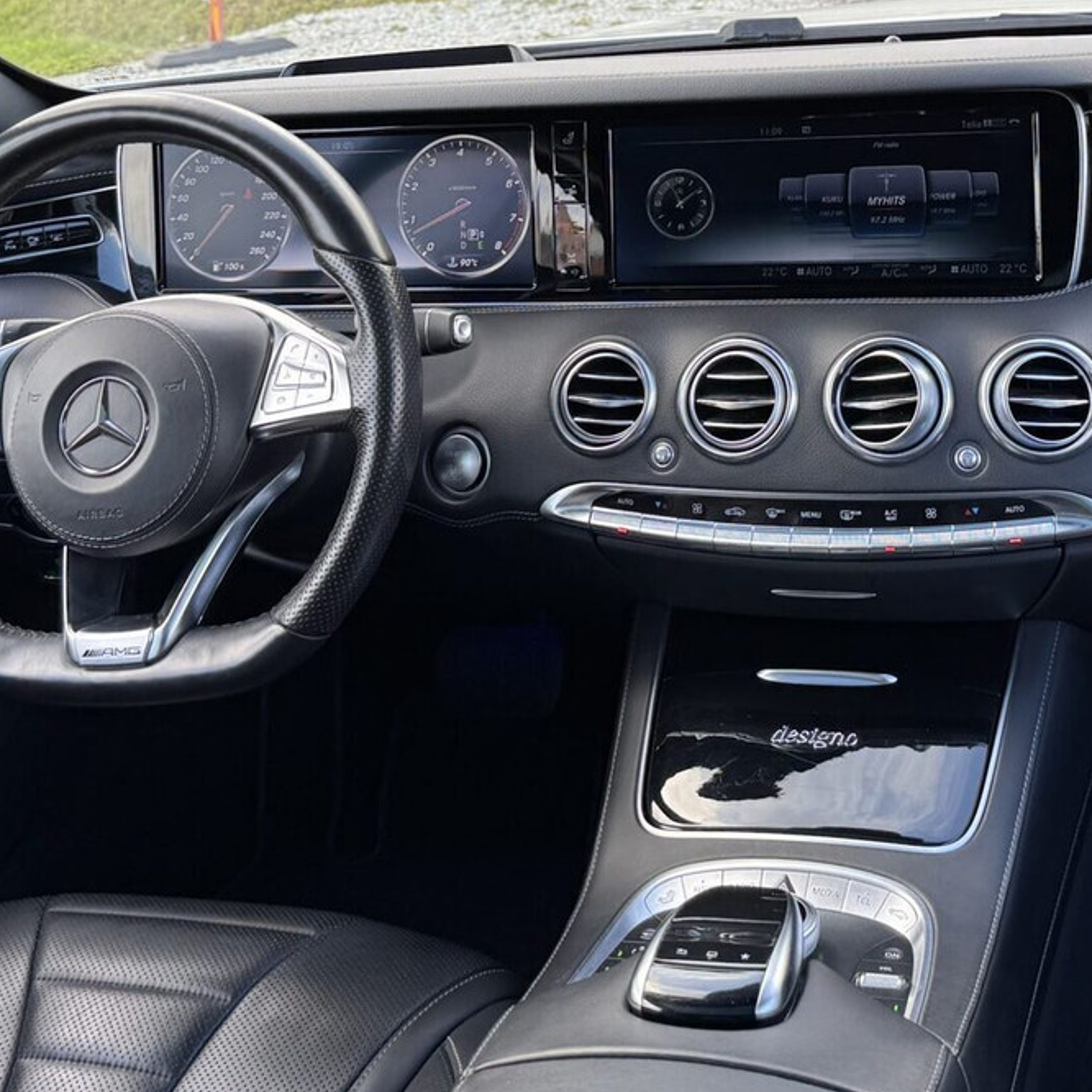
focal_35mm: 51
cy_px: 195
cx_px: 726
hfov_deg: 33.1
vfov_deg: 32.3
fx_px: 1820
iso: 64
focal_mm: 6.76
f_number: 1.78
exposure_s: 1/156
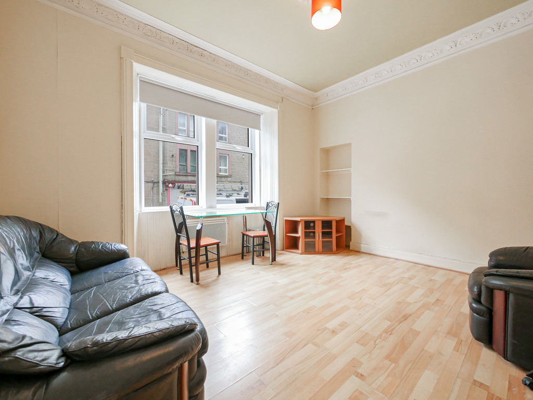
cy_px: 200
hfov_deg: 102.1
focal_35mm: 14
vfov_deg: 85.7
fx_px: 216
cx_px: 266
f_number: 4
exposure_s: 1/60
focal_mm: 7
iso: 800
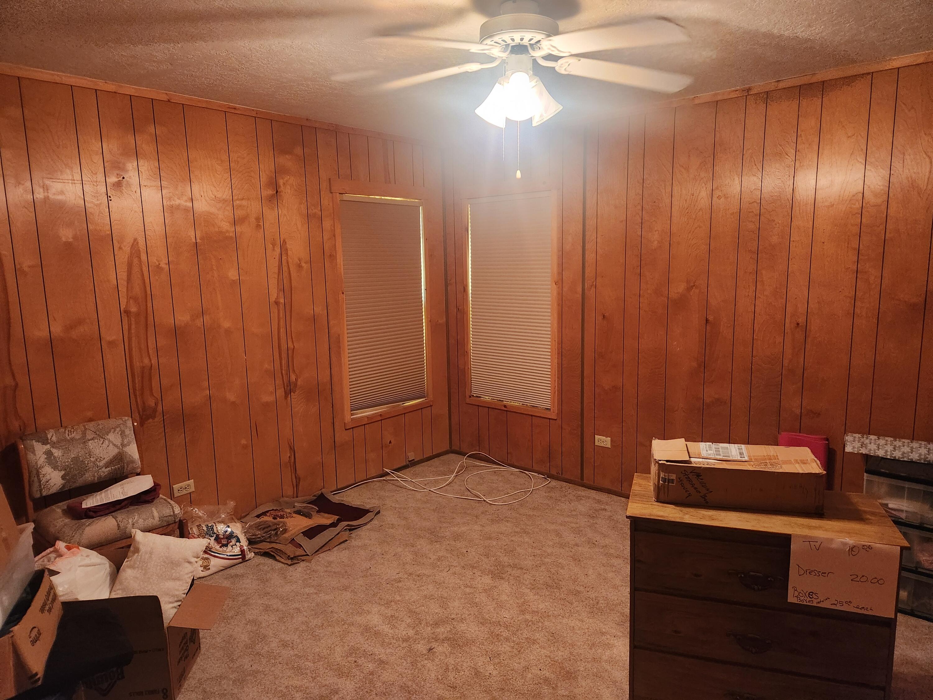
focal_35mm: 23
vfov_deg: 58.9
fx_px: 620
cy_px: 350
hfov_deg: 73.9
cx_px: 466
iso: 800
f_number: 1.8
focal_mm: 5.4
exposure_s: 1/120
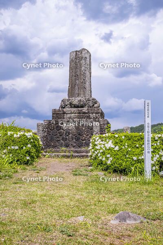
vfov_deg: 44.5
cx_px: 82
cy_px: 122
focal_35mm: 44
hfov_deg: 30.5
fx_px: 299
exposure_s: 1/40
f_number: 9
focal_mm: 44
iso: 64
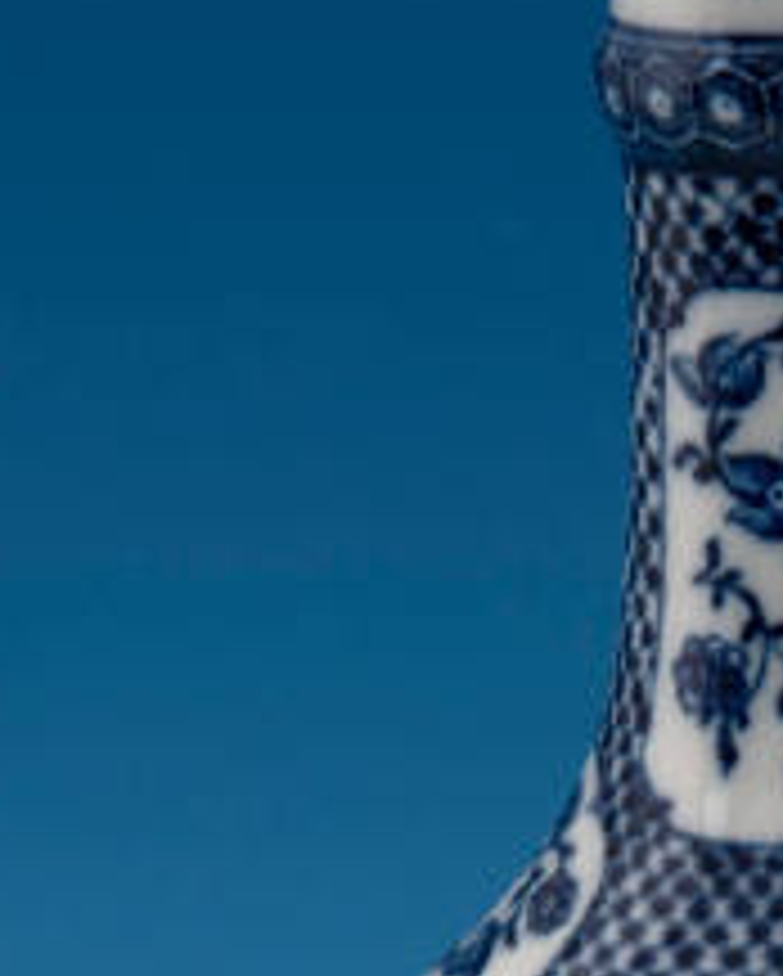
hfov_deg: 2.3
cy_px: 969
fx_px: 19641
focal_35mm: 679
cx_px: 810
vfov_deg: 2.8
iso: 100
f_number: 16
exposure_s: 4
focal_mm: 210
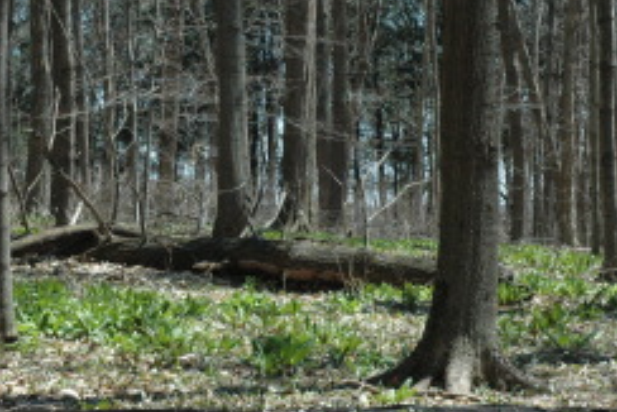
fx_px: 1852
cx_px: 266
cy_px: 154
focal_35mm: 108
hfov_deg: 18.9
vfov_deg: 12.7
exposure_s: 1/1000
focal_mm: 44
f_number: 8
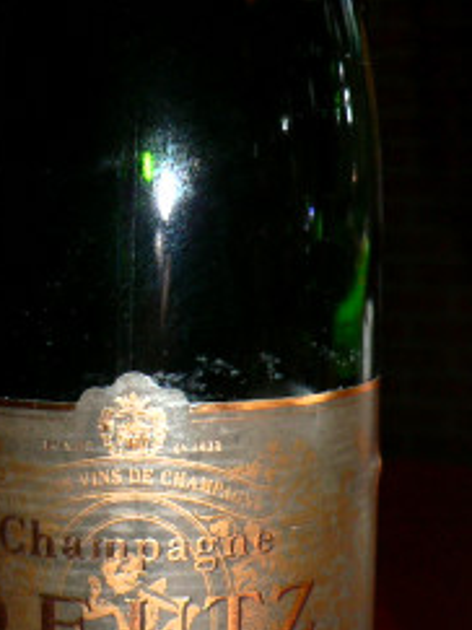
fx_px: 1438
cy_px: 271
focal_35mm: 79
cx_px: 130
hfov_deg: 18.5
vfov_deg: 24.7
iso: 100
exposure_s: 1/60
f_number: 2.8
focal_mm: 6
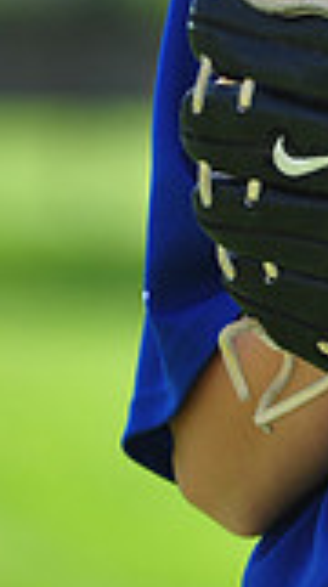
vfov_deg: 2.9
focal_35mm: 755
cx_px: 579
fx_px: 11729
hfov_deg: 1.6
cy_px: -423
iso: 200
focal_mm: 200
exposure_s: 1/500
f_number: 4.5
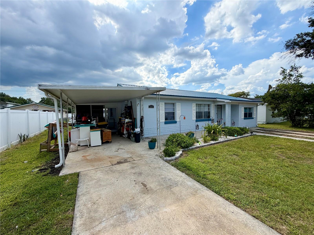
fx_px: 127
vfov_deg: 85.7
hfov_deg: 102.1
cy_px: 118
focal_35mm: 14
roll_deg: +0.9
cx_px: 157
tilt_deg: -3.1
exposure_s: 1/770
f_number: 2.2
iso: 25
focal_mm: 2.22
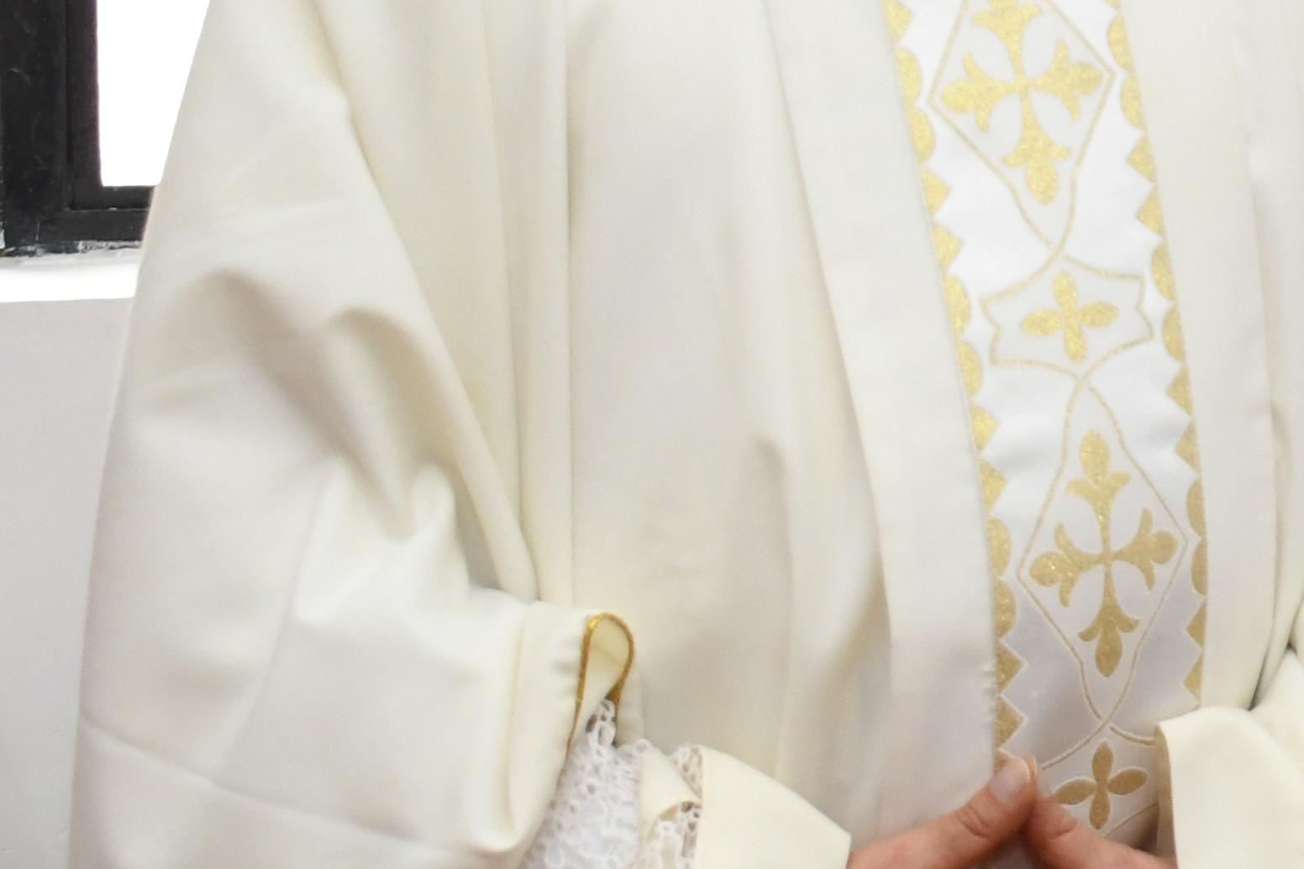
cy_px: 37
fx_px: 4418
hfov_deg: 15.7
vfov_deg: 11.1
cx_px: 1855
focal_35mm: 122
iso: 1000
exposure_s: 1/100
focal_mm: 23
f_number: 4
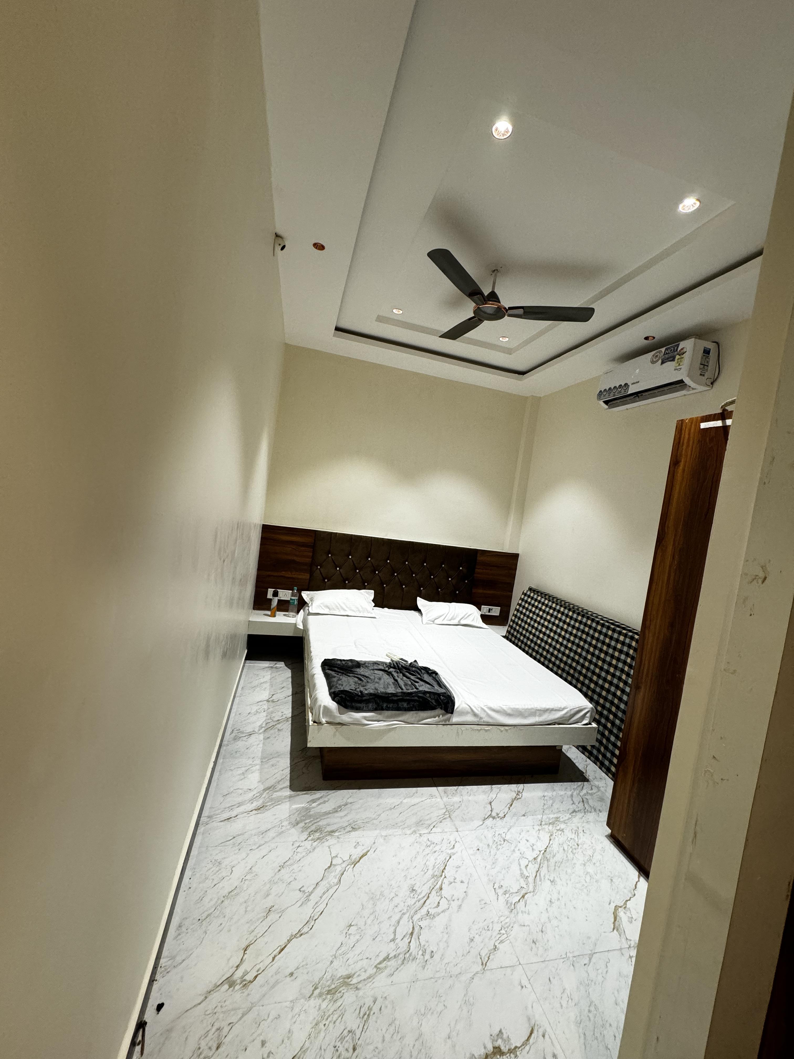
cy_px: 530
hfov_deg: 85.7
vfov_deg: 102.1
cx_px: 397
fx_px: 428
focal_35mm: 14
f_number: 2.2
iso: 250
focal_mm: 2.22
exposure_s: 1/100
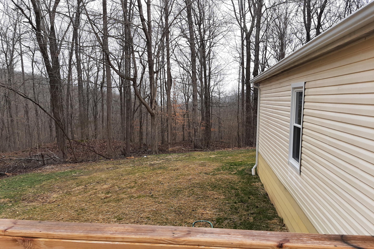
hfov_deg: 65.5
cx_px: 182
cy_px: 135
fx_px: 291
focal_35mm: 28
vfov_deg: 46.4
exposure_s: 1/431
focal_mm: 3.93
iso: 40
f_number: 1.7
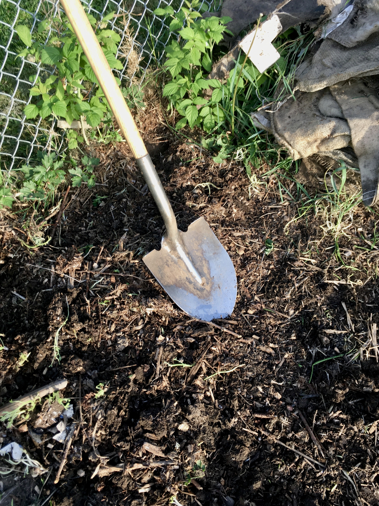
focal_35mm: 30
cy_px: 255
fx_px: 438
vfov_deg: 60.0
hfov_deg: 46.8
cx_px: 189
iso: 25
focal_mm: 4.15
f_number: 2.2
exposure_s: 1/125
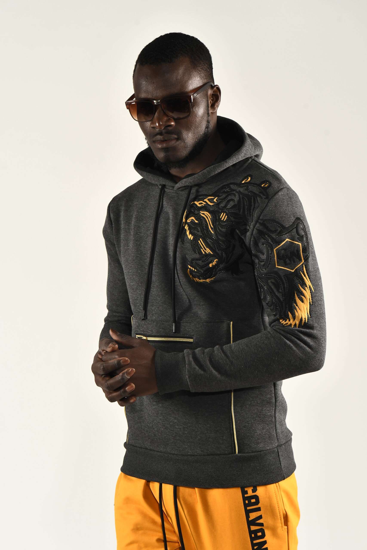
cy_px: 275
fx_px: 1254
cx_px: 184
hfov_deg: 16.7
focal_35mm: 82
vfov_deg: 24.8
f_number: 10
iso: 160
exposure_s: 1/125
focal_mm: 55
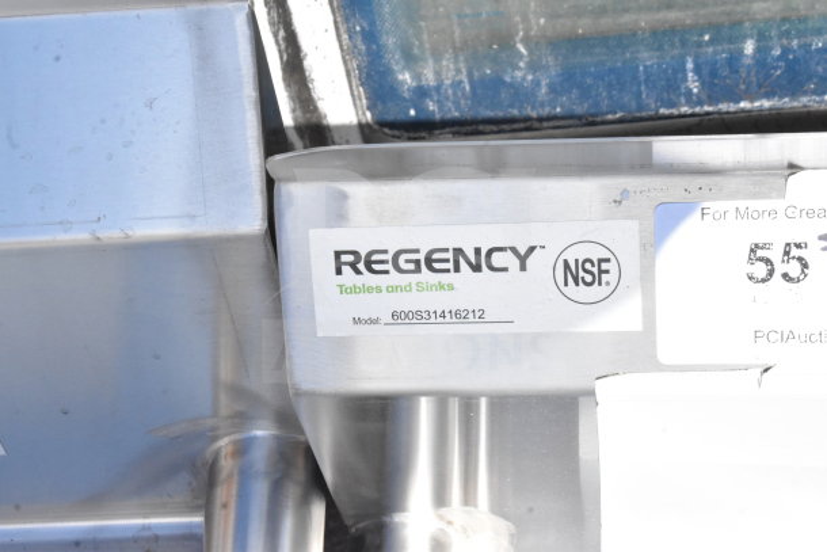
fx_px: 1896
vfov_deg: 16.6
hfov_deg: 24.6
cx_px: 414
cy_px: 276
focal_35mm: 82
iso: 6400
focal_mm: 55
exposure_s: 1/1250
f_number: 20
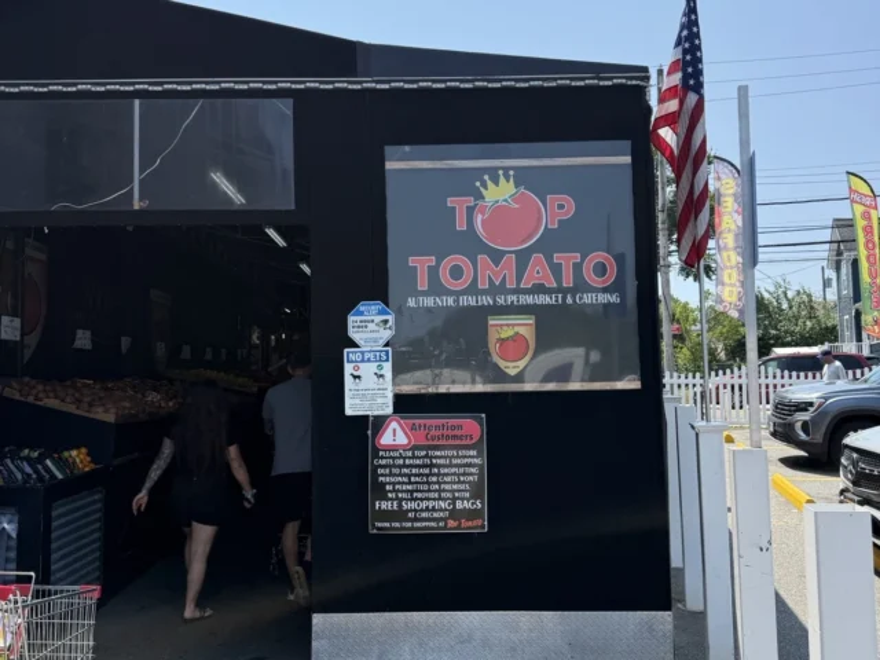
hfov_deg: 71.6
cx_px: 440
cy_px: 330
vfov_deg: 56.8
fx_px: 610
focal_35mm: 24
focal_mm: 6.76
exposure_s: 1/4975
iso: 100
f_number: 1.78
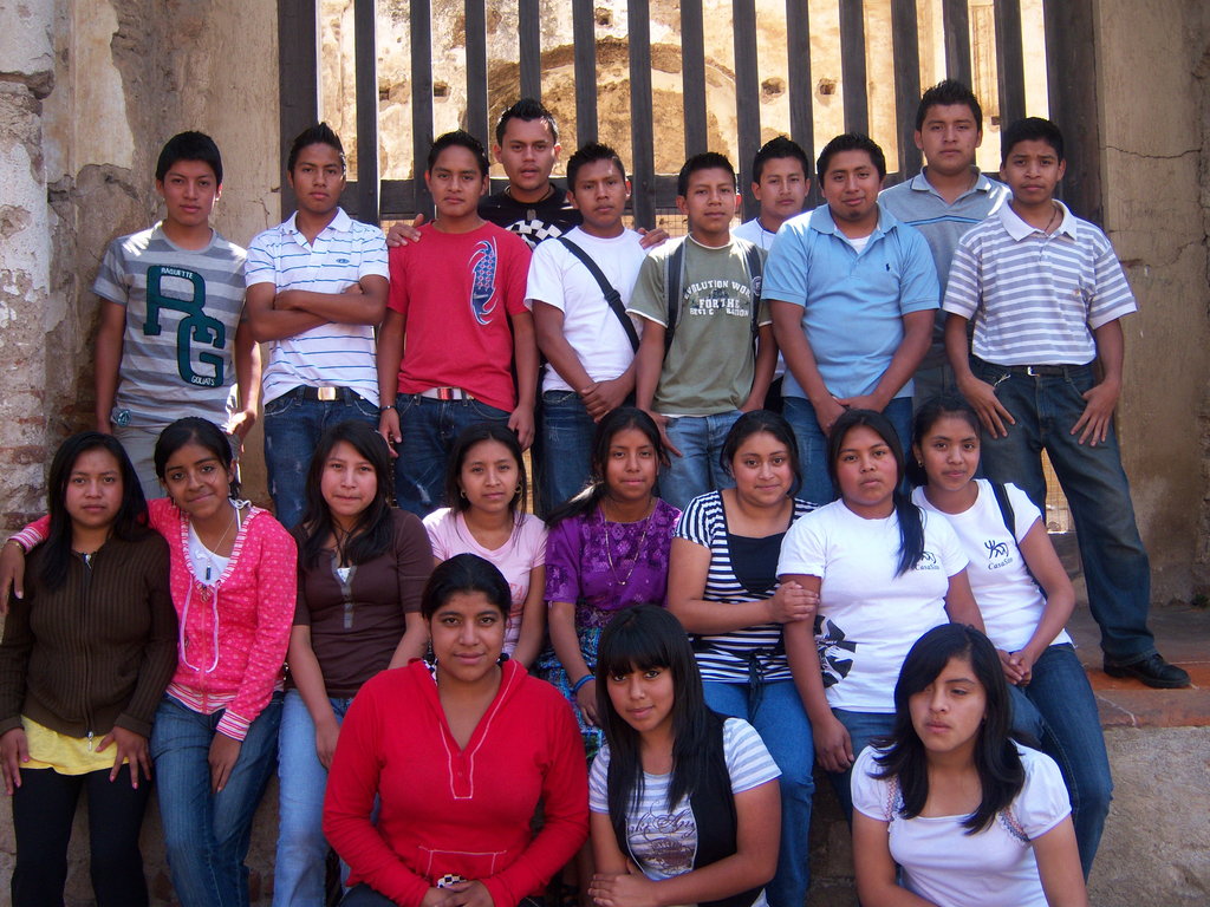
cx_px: 605
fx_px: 1258
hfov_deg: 51.4
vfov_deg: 39.7
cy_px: 454
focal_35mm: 36
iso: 80
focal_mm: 7.5
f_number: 2.8
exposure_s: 1/250
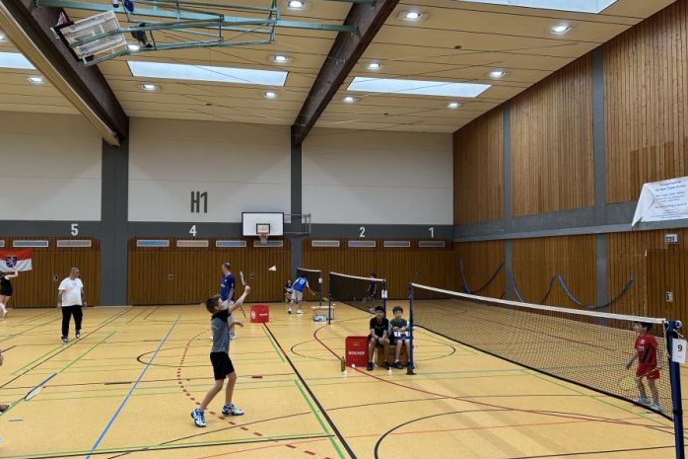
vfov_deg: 42.3
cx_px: 358
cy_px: 229
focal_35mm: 31
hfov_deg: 60.3
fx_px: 592
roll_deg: +0.4
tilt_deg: +2.0
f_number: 1.5
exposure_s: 1/121
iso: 64
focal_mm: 5.7
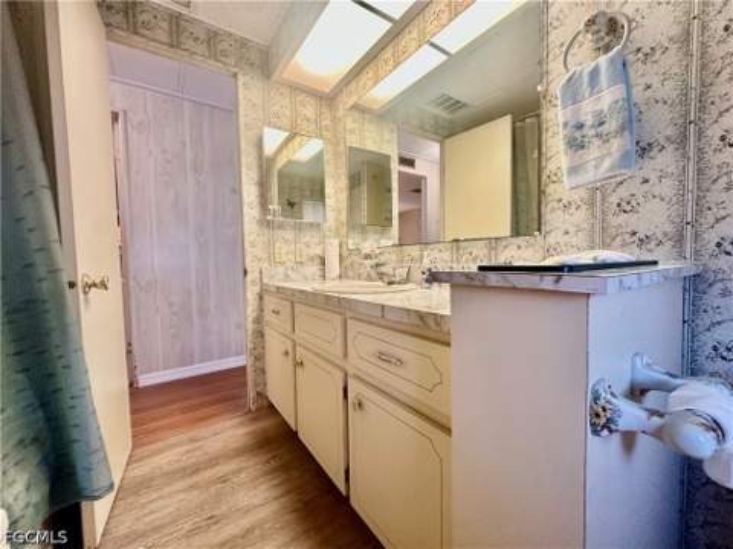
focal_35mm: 14
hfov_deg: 102.1
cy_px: 274
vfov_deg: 85.7
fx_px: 296
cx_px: 366
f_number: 2.2
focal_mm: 2.22
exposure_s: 1/60
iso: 250
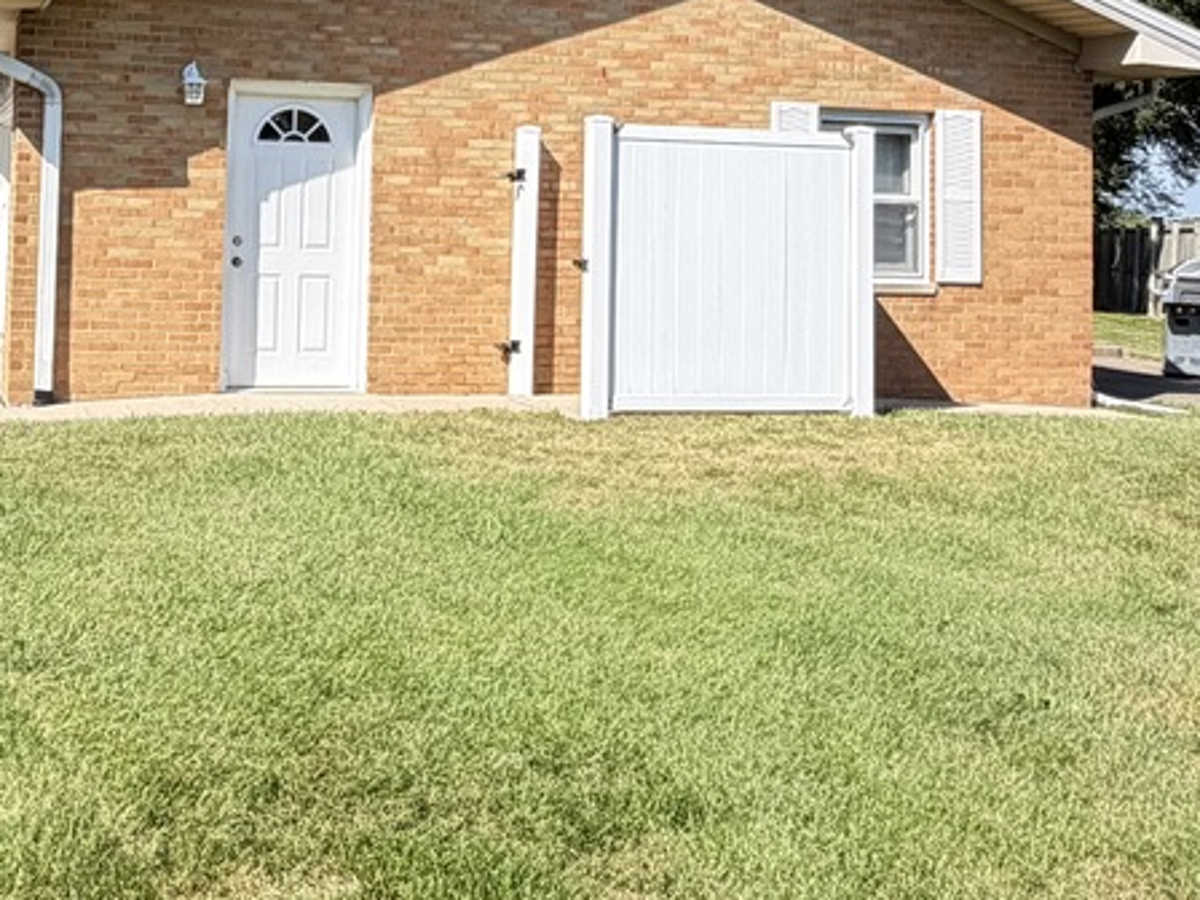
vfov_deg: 31.0
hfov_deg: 40.8
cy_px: 126
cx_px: 297
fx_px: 1560
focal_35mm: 45
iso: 64
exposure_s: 1/472
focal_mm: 2.22
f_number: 2.2
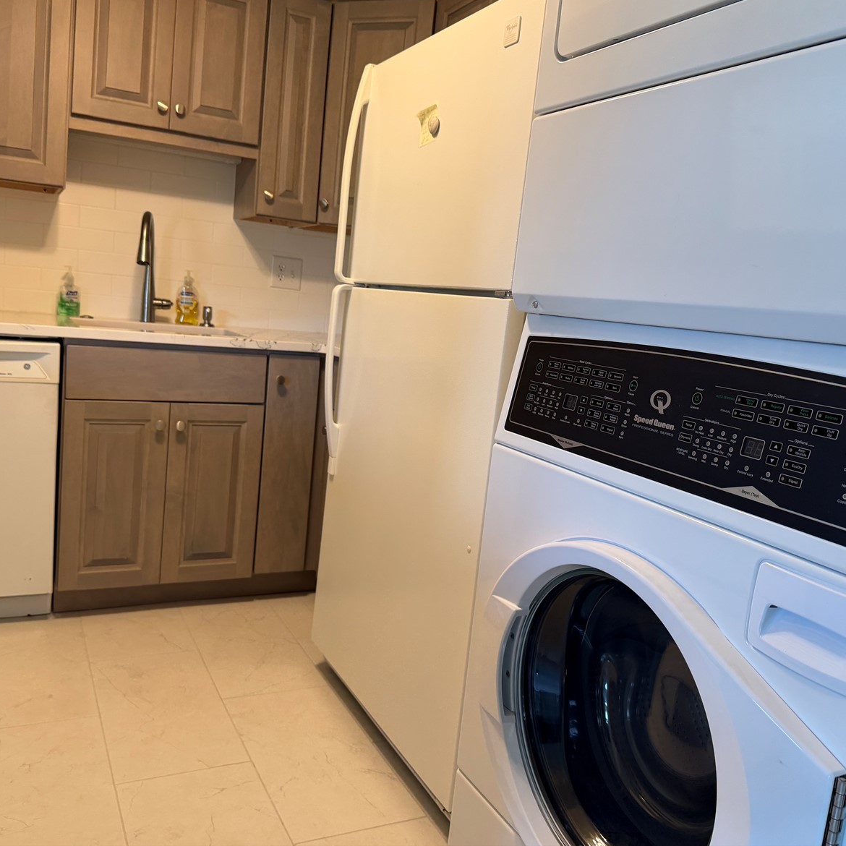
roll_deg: -4.9
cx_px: 406
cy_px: 416
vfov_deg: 55.6
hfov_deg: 55.6
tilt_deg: -8.1
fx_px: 802
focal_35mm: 29
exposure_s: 1/120
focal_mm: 6.76
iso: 160
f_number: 1.78
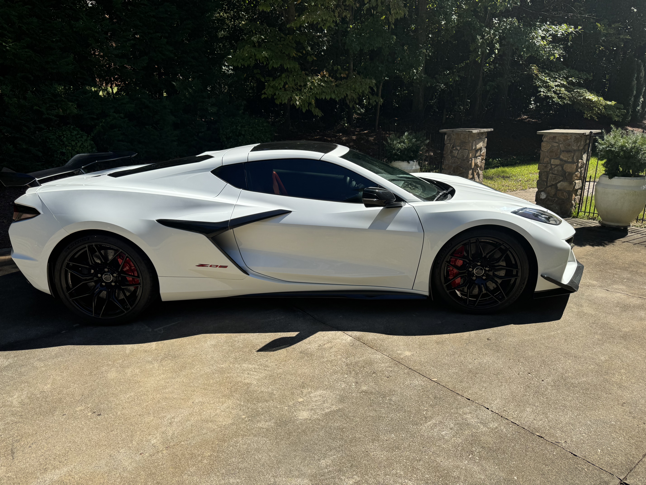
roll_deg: +1.7
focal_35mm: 24
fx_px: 448
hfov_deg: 71.6
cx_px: 323
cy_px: 242
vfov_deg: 56.8
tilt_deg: -17.3
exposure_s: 1/3096
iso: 80
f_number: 1.78
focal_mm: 6.76
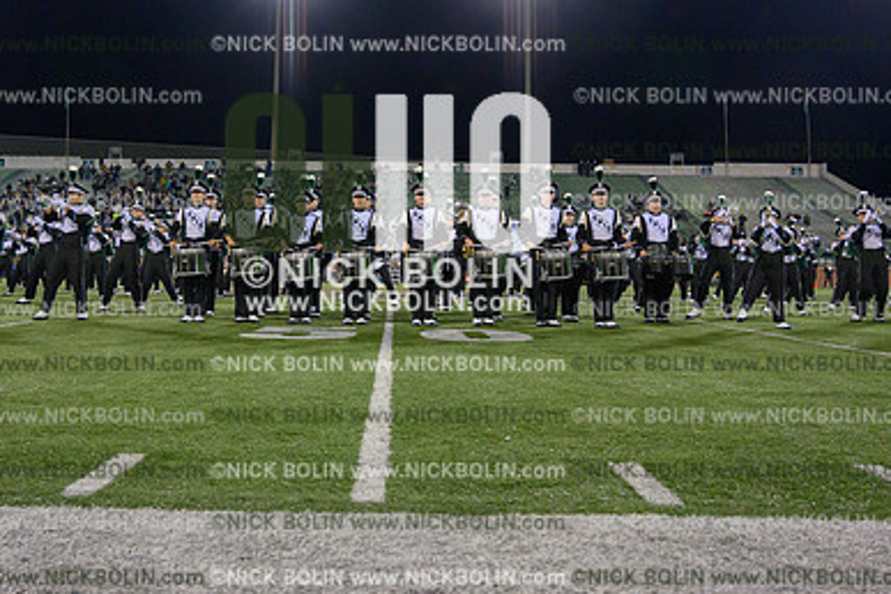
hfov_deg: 53.0
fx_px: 891
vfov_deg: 36.5
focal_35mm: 36
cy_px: 204
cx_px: 387
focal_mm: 24
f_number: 4
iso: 5000
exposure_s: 1/1000
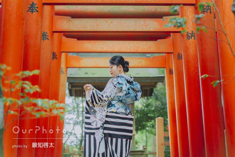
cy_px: 76
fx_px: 537
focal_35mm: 82
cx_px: 121
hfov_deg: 24.7
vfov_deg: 16.6
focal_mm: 80
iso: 1000
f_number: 2.5
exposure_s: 1/200
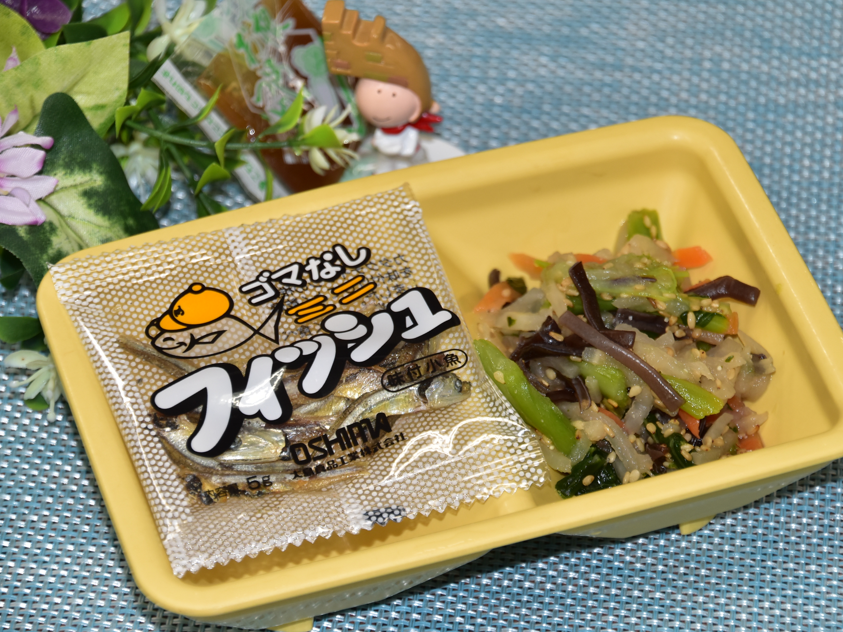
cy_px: 316
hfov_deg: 9.4
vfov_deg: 7.0
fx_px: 5139
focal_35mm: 211
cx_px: 443
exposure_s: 1/60
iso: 400
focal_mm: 130
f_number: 6
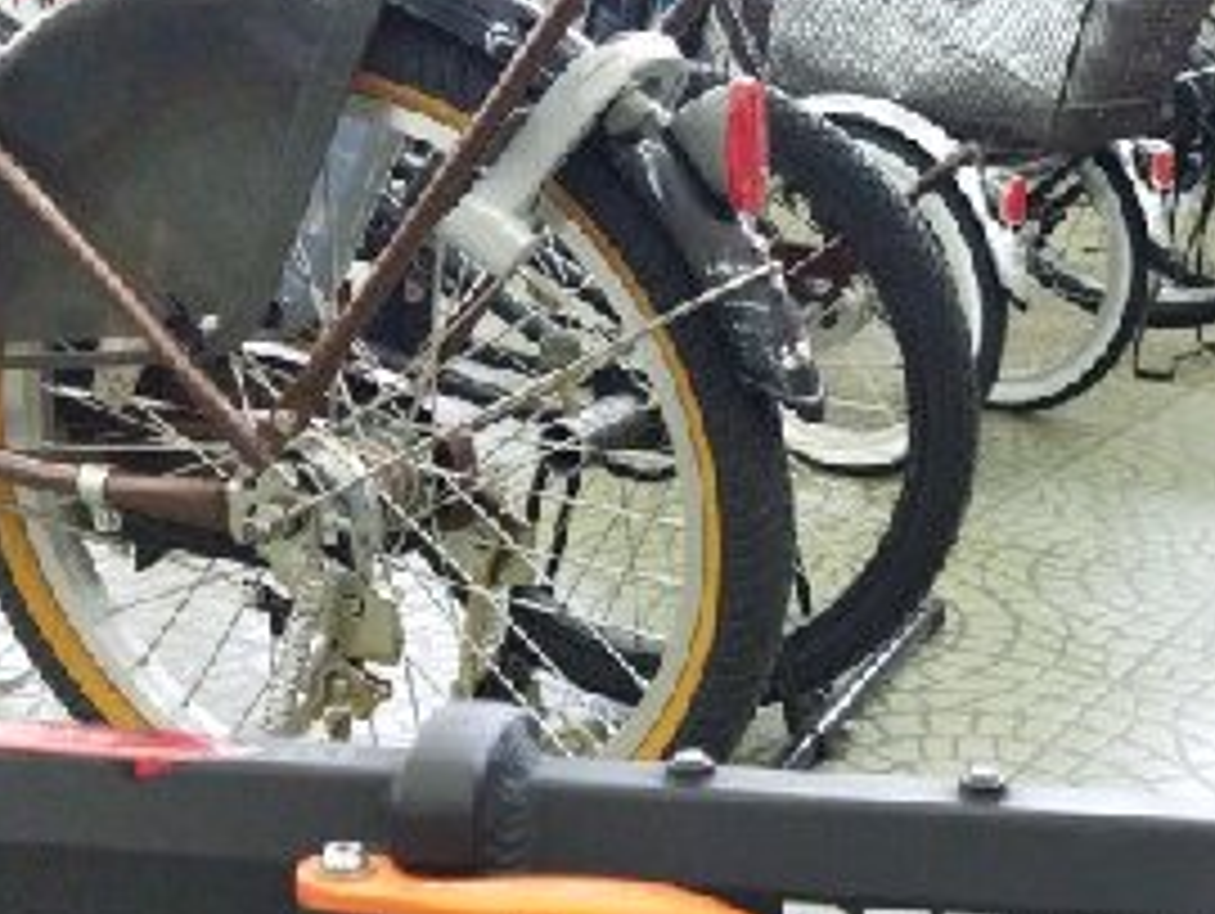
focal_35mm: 60
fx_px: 2108
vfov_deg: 24.2
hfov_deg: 31.3
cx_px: 981
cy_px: 662
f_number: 1.79
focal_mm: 4.71
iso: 838
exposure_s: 1/400
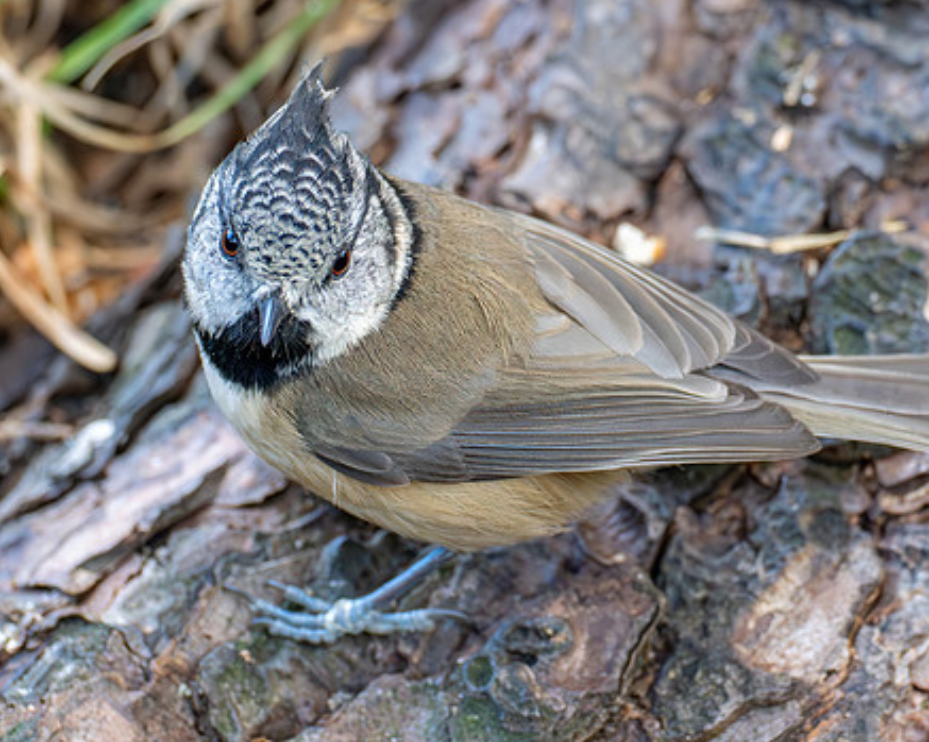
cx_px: 461
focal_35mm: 1002
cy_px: 376
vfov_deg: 1.5
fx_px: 27531
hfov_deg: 1.9
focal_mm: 300
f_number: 4
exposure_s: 1/800
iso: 5000
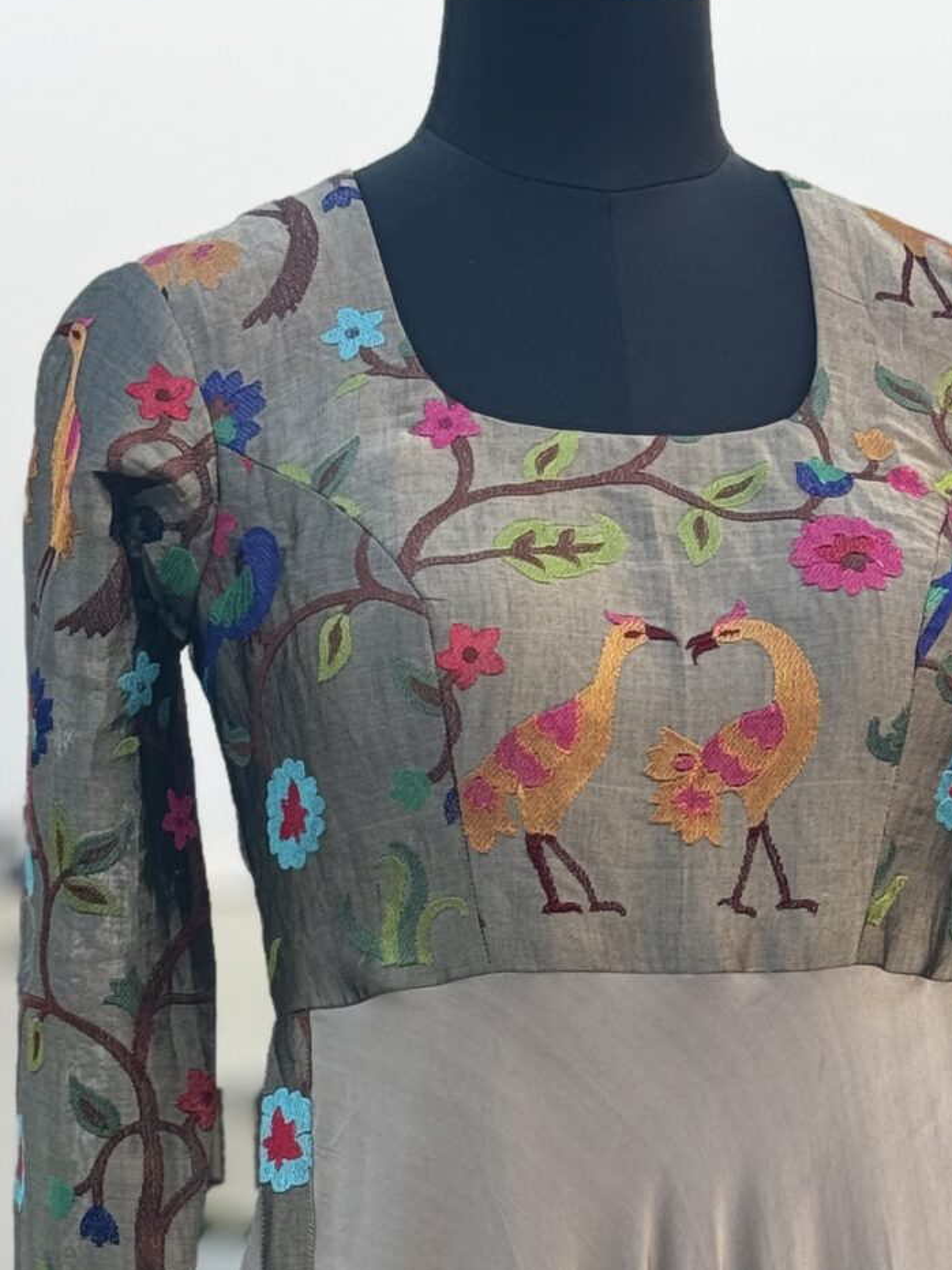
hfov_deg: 11.2
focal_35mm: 132
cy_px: 1693
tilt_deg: -7.2
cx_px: 731
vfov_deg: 14.3
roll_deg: +1.2
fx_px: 4841
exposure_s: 1/160
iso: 50
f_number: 1.78
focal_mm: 6.76
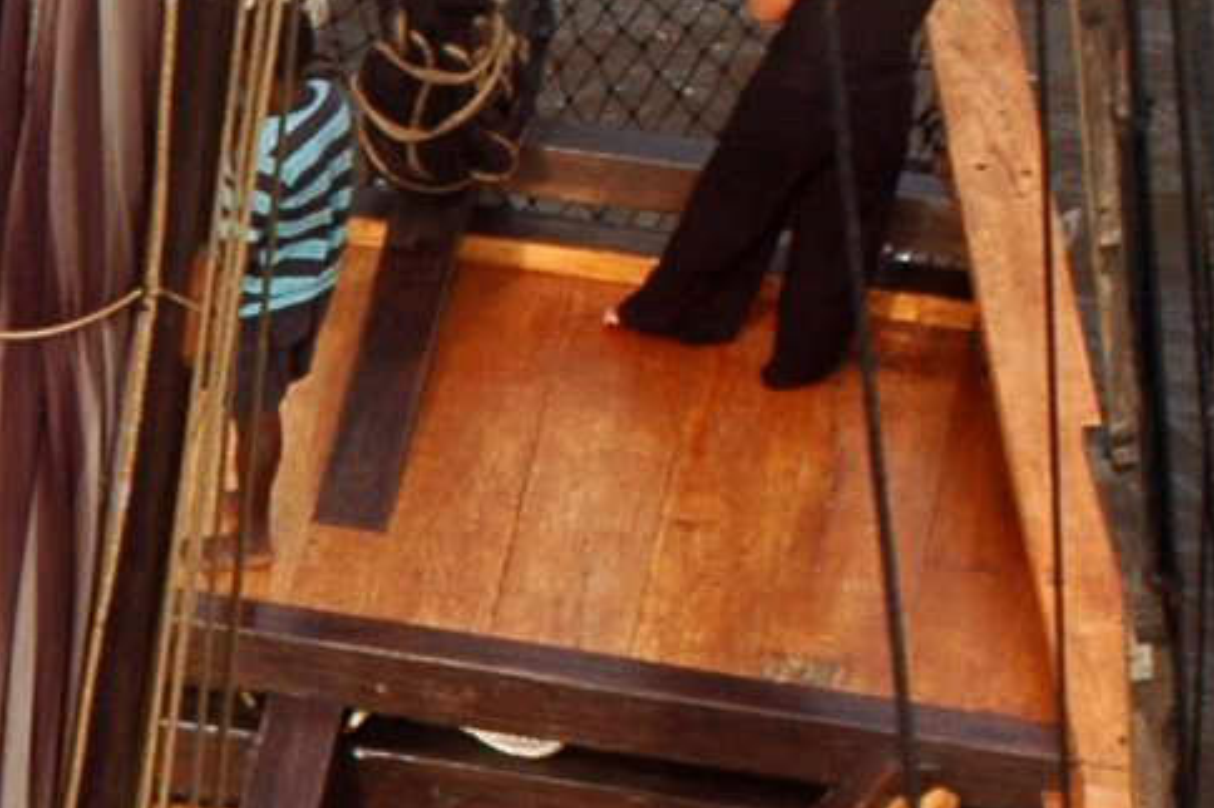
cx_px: -2009
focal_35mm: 289
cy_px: 1295
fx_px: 9742
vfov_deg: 4.7
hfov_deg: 6.7
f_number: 7.1
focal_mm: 31
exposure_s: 1/250
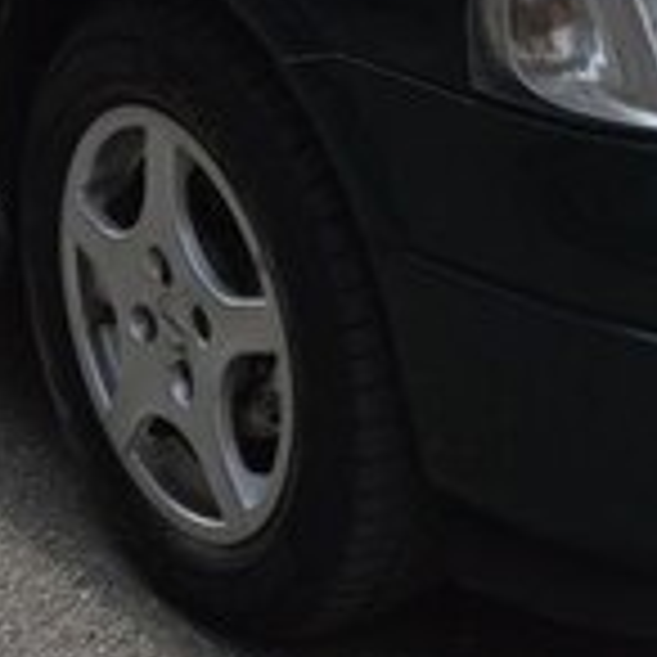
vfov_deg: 13.2
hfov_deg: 13.7
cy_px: -236
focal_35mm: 127
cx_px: 454
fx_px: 2727
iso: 100
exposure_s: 1/160
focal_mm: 22
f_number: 6.3
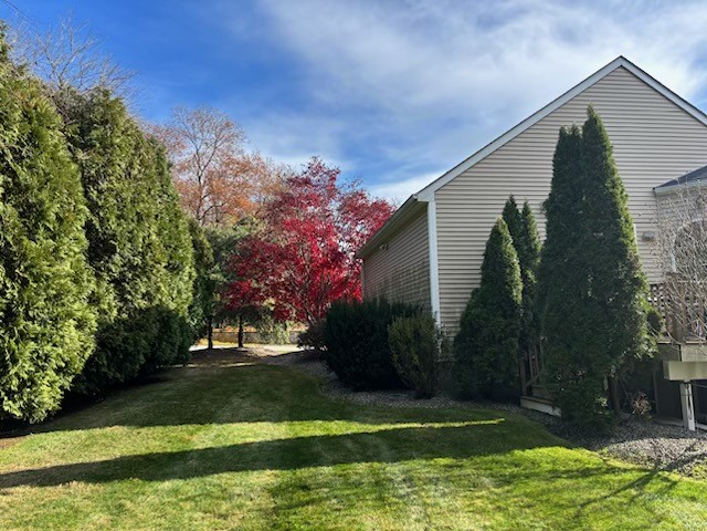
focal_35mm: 26
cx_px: 354
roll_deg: +0.9
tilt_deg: +6.9
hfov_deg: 67.3
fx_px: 531
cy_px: 266
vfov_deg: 53.1
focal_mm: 5.96
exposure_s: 1/1477
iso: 50
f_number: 1.6
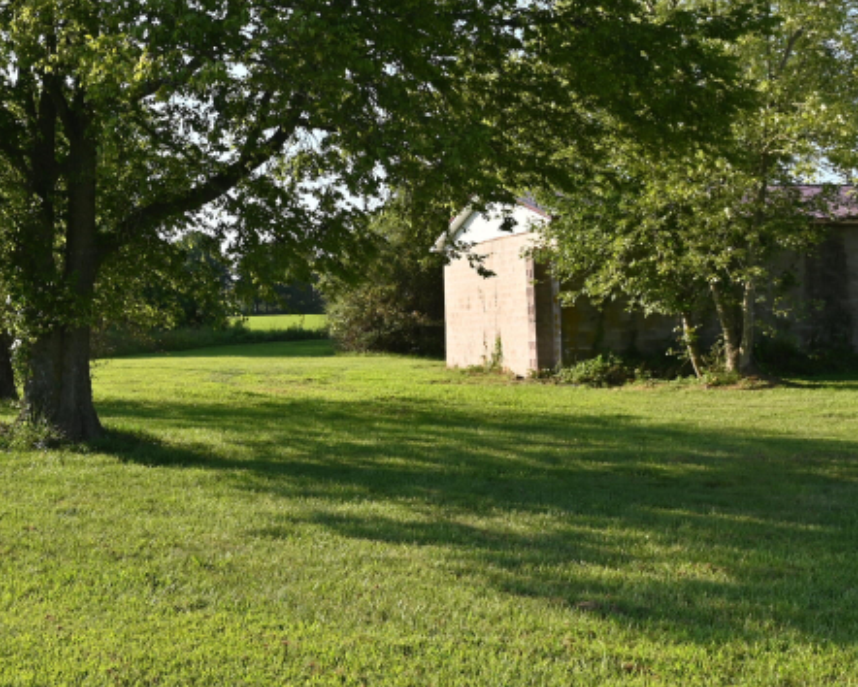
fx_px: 1092
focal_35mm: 43
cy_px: 283
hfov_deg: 40.8
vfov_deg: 34.8
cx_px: 149
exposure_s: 1/320
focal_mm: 18
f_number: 6.3
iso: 100
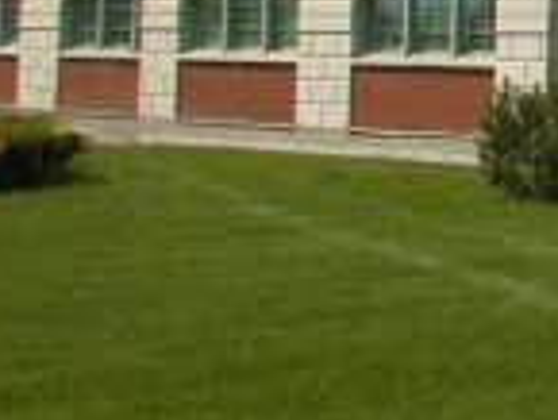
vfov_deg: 7.6
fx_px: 3114
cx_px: 1305
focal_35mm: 193
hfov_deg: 9.2
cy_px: -231
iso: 100
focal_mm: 8.9
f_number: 3.2
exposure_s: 1/1479
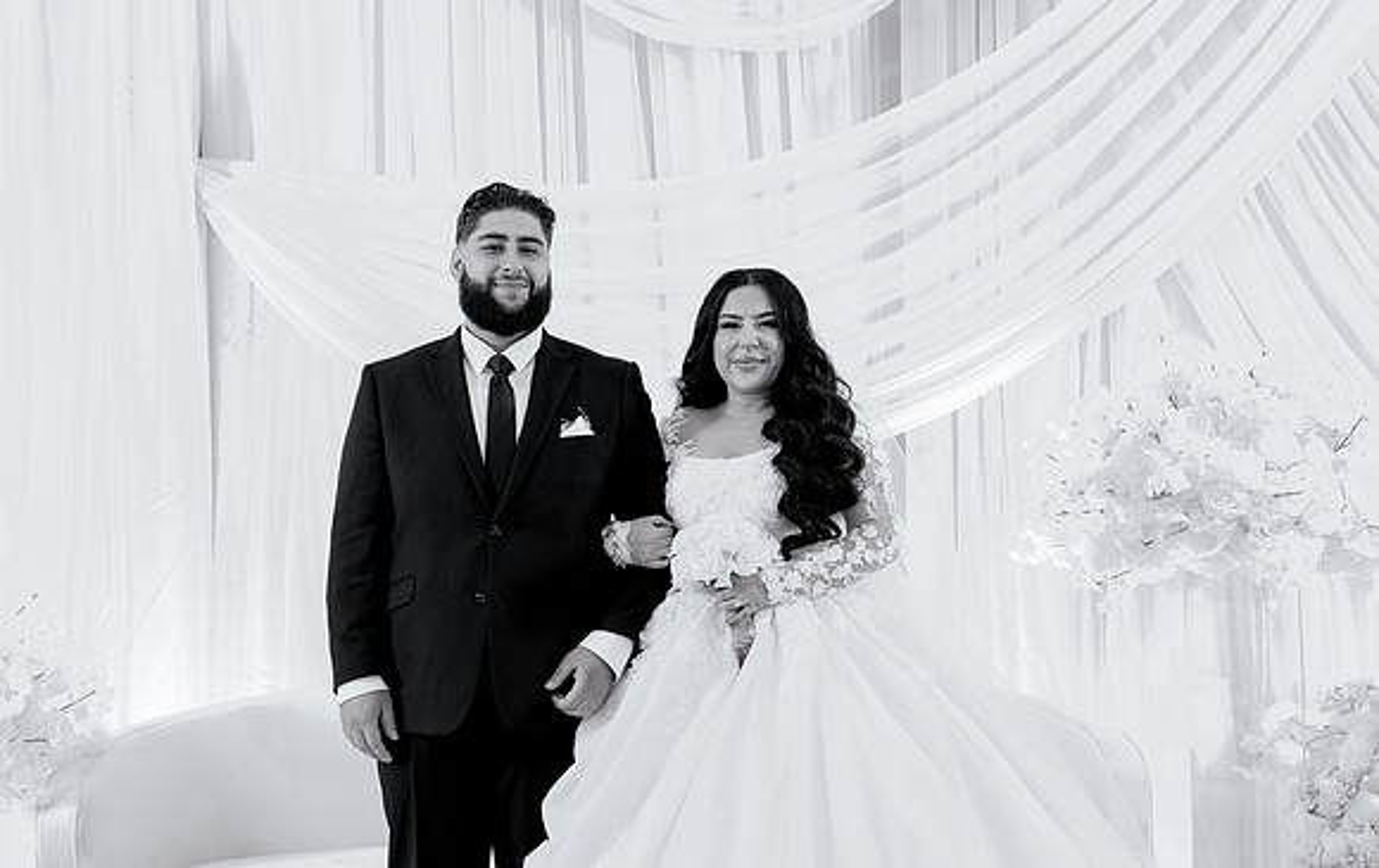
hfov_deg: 42.1
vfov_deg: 27.2
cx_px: 621
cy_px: 511
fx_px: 1788
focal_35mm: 47
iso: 800
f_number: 2.8
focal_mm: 42
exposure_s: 1/160
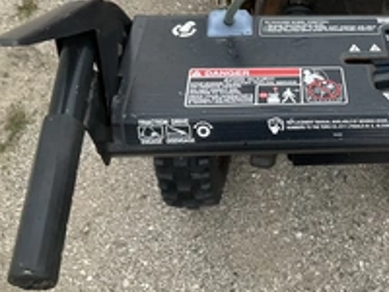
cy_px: 115
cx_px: 356
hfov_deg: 31.5
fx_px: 652
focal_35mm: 58
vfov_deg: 25.2
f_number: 1.8
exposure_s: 1/115
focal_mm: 3
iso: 64
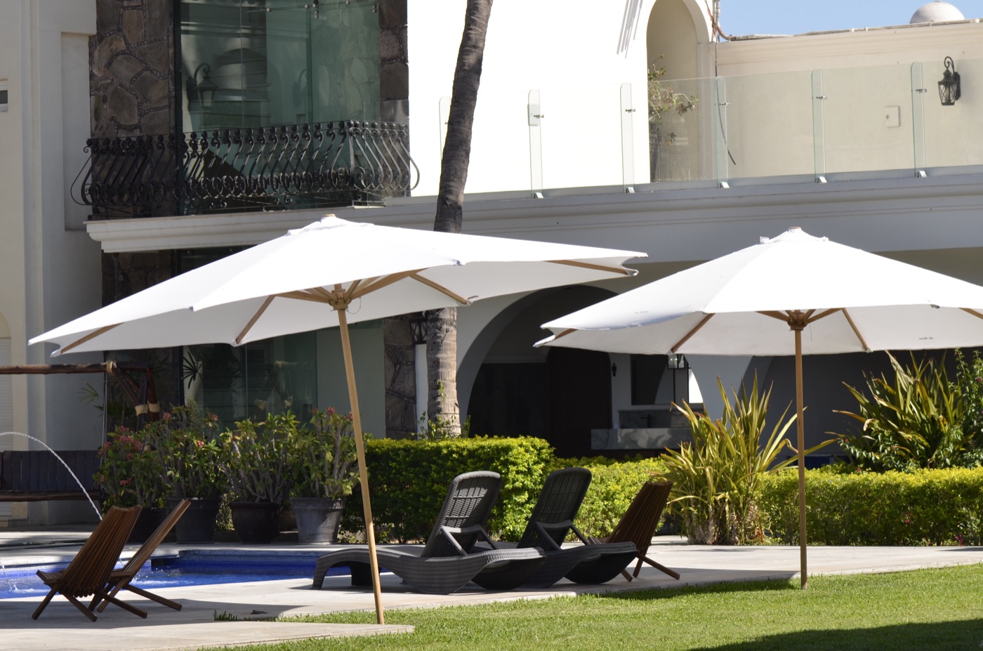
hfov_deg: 13.1
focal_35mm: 158
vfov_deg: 8.7
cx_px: 492
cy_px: 326
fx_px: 4291
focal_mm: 105
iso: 100
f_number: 7.1
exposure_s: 1/250
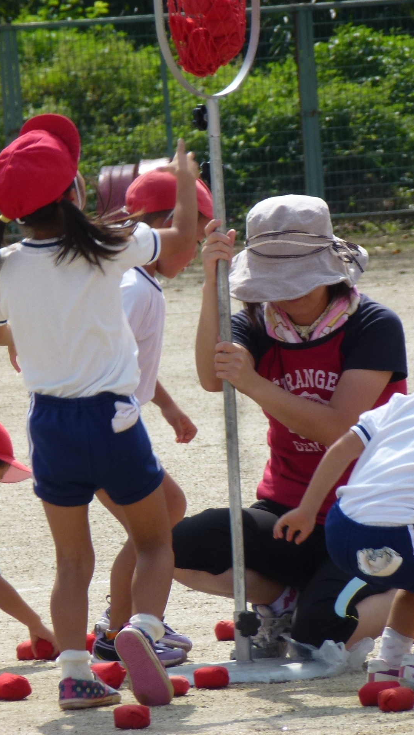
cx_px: 315
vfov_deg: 3.9
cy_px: 367
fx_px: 10907
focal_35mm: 559
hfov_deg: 2.2
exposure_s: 1/400
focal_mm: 68.8
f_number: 5.9
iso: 100
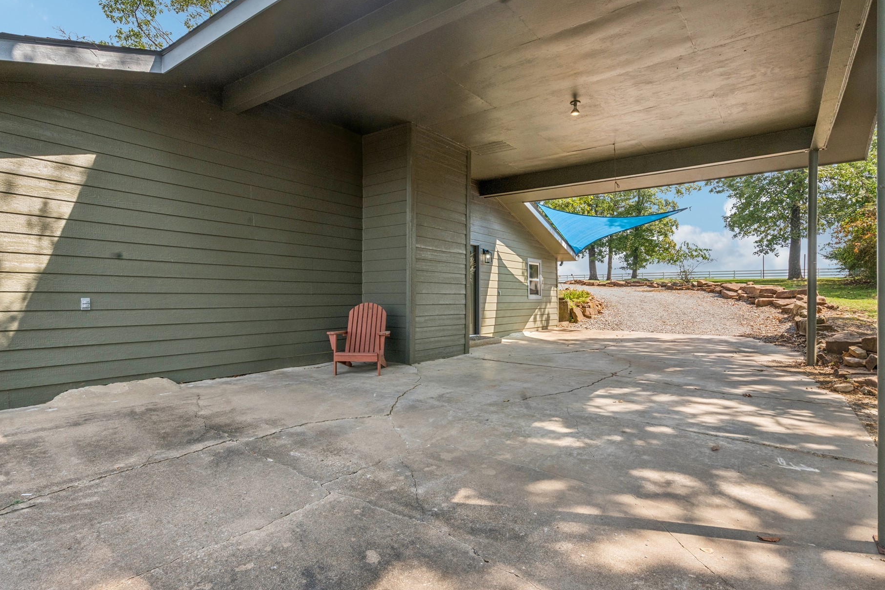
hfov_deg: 90.0
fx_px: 442
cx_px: 450
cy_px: 304
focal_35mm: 18
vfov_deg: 67.4
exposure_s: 1/160
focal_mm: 16
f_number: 11
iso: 800
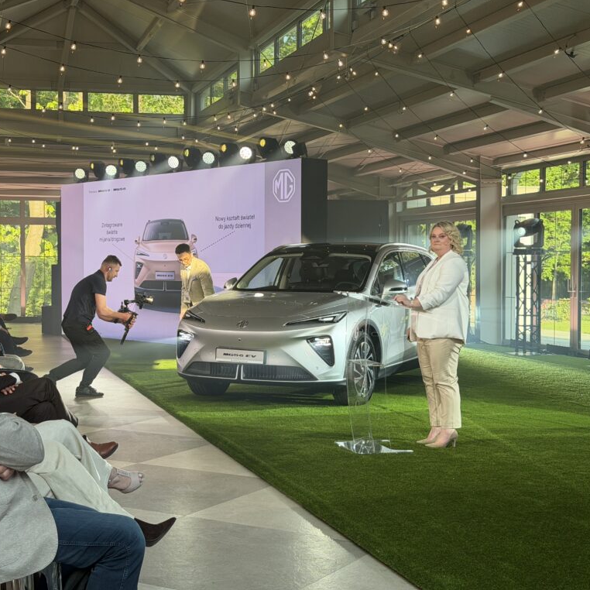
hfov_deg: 29.8
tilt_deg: -1.8
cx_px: 199
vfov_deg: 30.0
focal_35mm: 57
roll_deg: -0.1
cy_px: 293
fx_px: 1099
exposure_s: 1/119
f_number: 1.78
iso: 50
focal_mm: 6.76
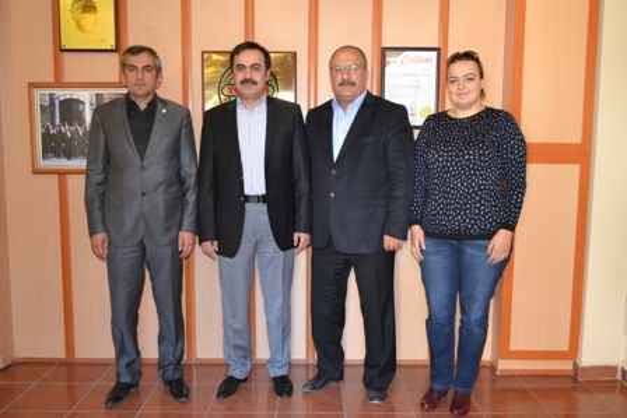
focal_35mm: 33
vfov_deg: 40.0
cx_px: 314
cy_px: 209
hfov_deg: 57.2
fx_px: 575
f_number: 3.8
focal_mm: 22
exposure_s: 1/60
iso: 1250
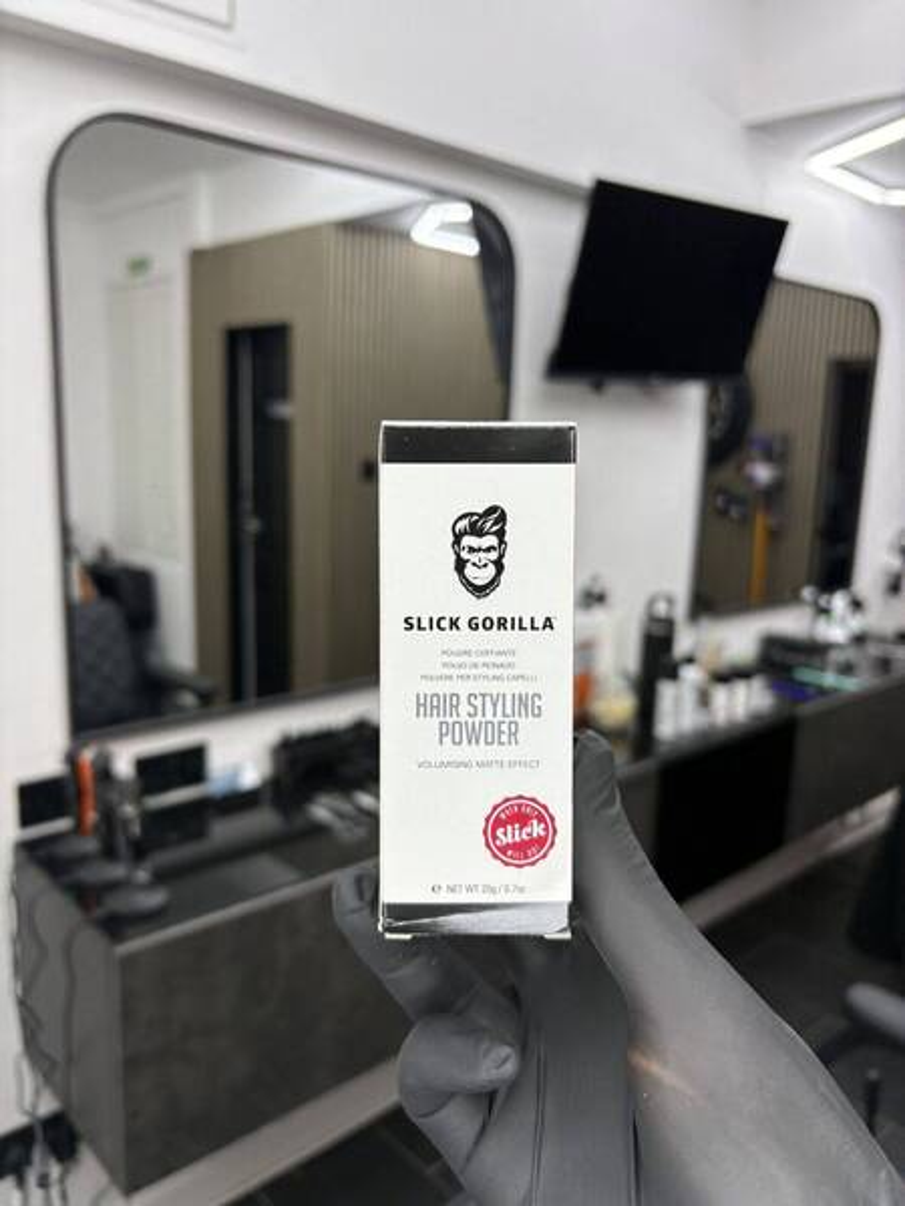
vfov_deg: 67.3
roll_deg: -2.3
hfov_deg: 53.1
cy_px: 603
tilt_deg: -10.4
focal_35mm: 26
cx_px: 452
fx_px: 906
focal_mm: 5.96
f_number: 1.6
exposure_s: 1/140
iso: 32
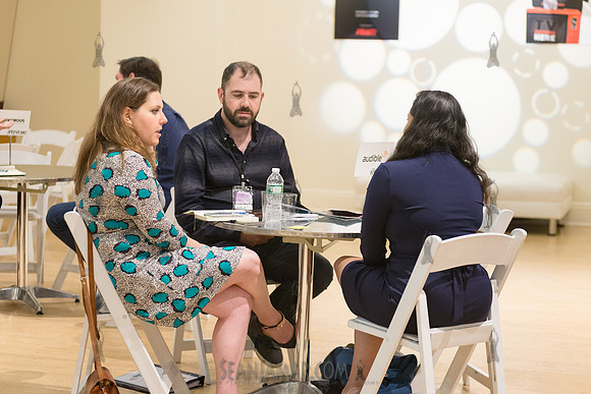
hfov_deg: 25.4
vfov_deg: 17.1
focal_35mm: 80
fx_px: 1314
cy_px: 197
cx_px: 296
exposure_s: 1/100
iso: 2500
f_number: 4
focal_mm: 80
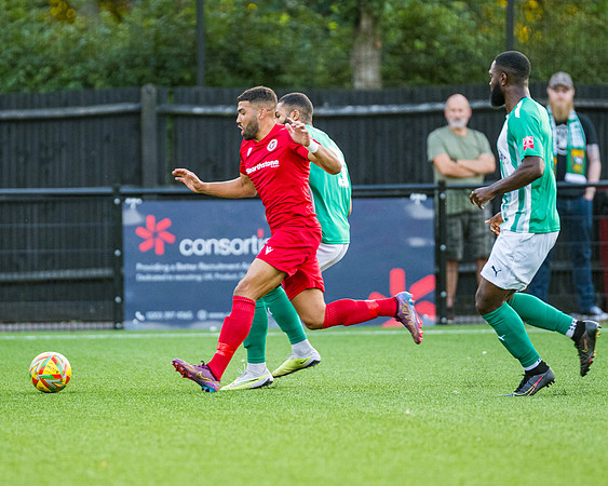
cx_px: 233
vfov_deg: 3.1
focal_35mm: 501
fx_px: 9008
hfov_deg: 3.9
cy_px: 231
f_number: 2.8
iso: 1250
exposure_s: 1/800
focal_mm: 270
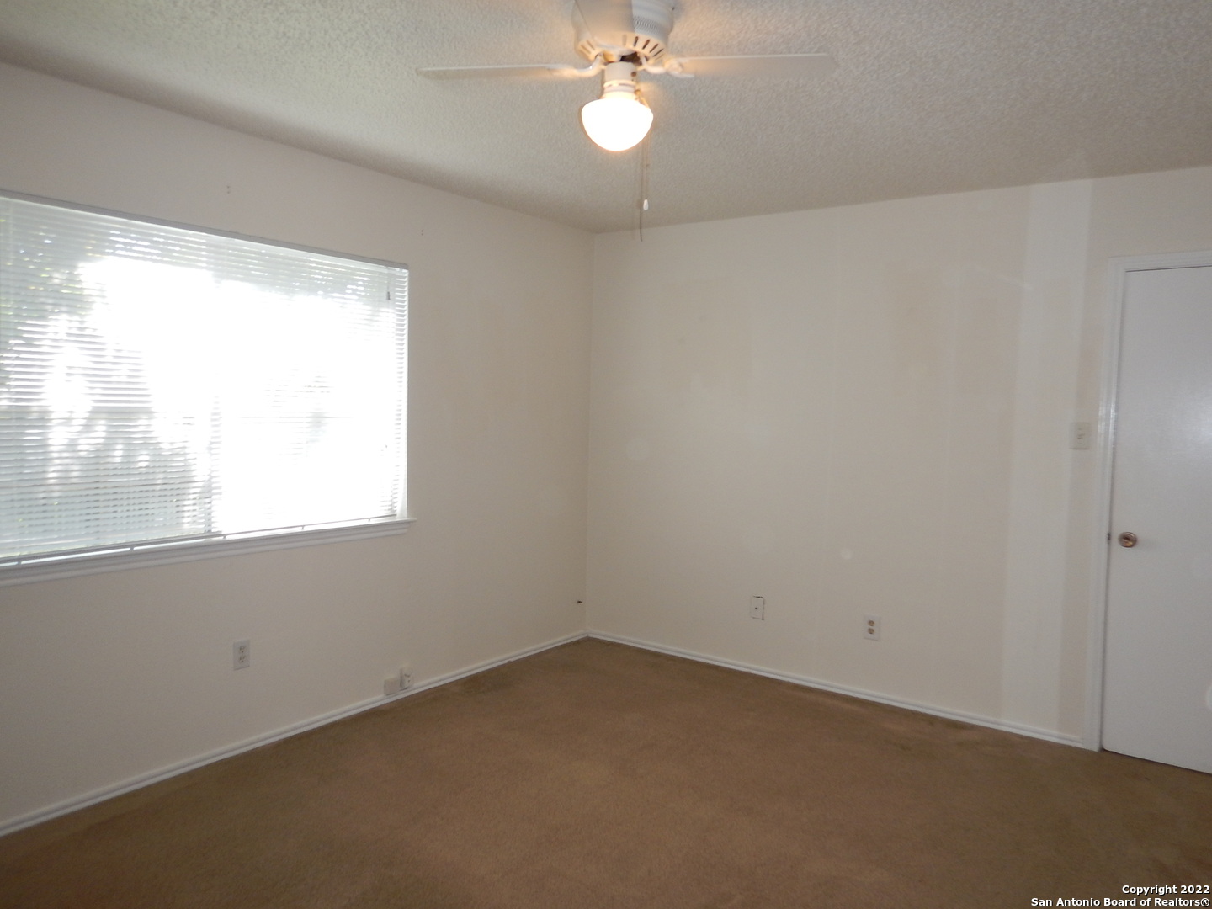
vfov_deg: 56.8
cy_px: 454
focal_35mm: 24
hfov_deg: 71.6
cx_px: 606
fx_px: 840
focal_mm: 4.3
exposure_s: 1/60
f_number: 2.8
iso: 125
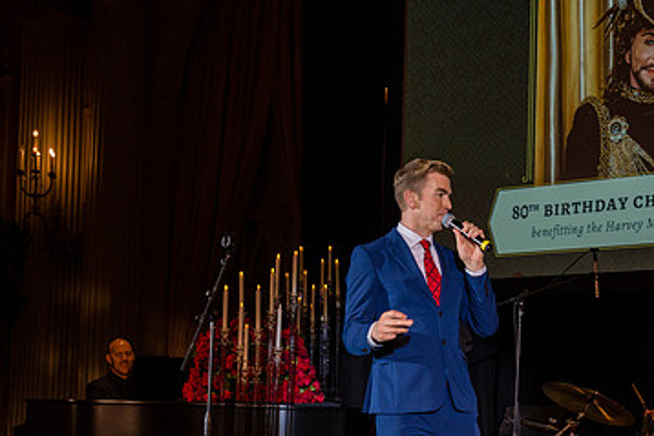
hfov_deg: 29.6
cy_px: 346
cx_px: 373
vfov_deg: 19.8
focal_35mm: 68
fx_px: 1236
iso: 800
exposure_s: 1/200
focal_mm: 42
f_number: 5.6
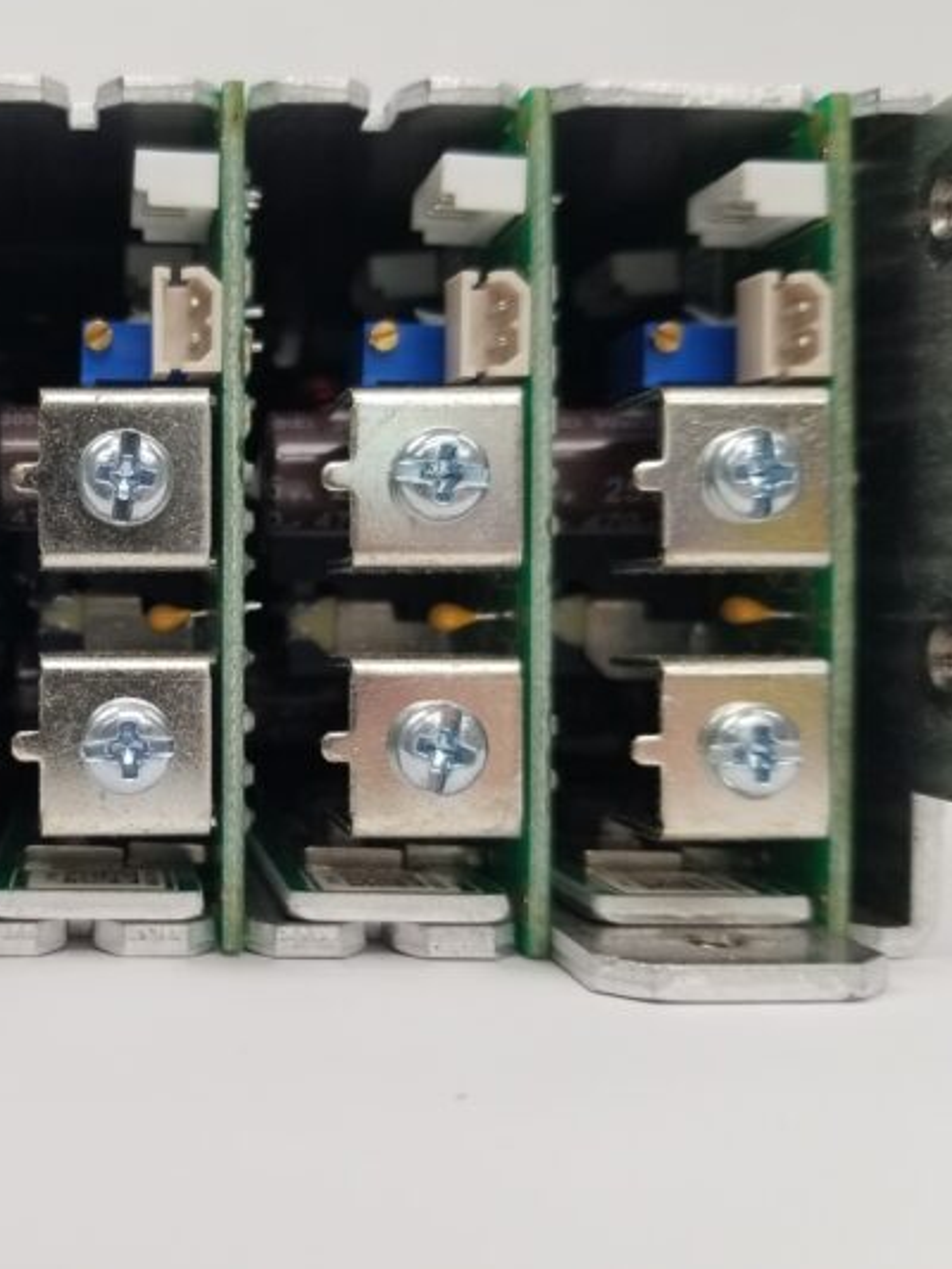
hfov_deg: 34.9
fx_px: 1430
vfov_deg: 47.8
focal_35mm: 39
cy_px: 569
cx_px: 114
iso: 80
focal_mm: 4.25
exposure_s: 1/120
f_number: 1.7
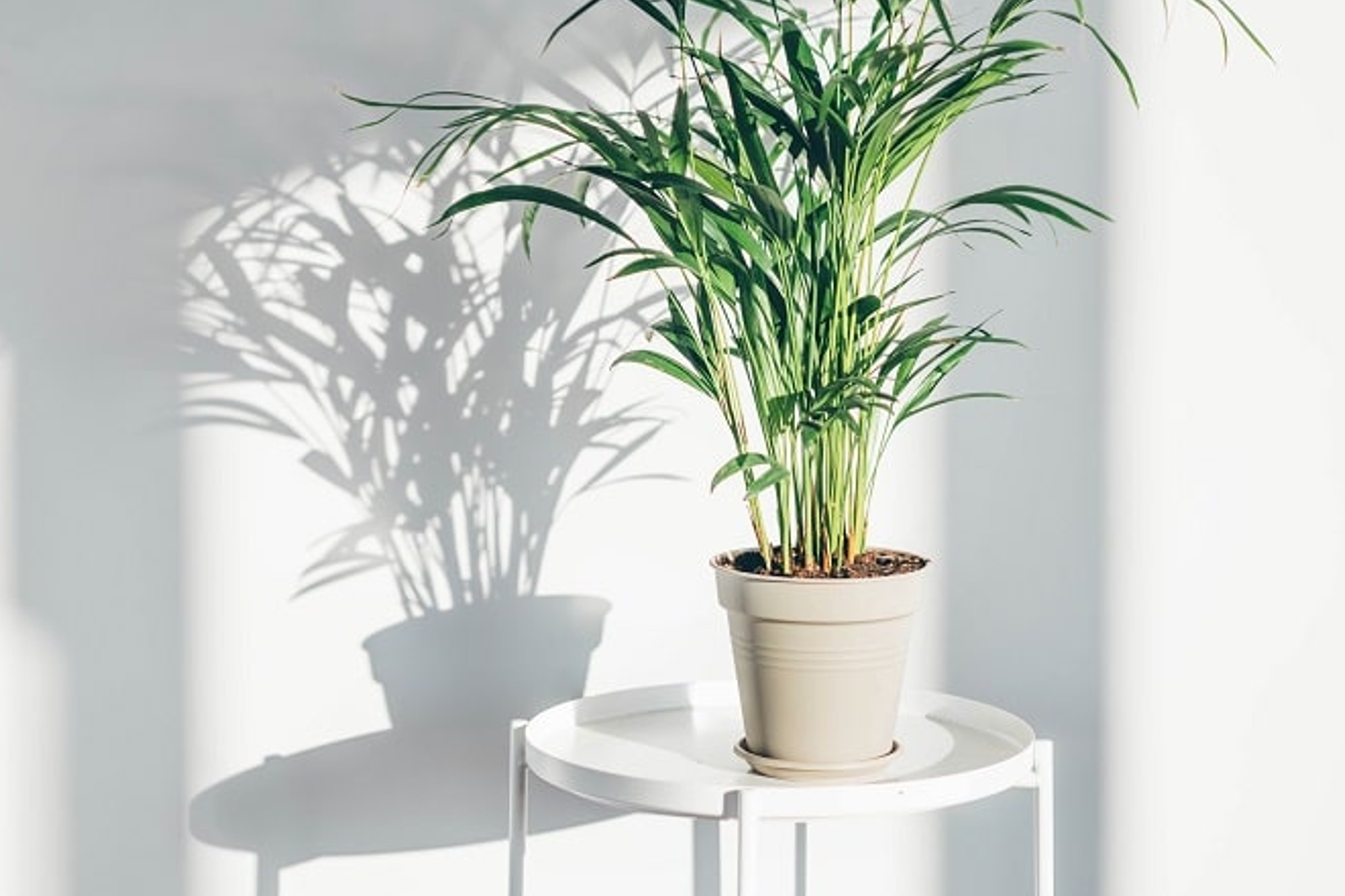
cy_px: 314
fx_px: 2802
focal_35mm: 75
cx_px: 636
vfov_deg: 18.1
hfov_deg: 27.0
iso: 200
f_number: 2.2
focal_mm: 55
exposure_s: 1/3200
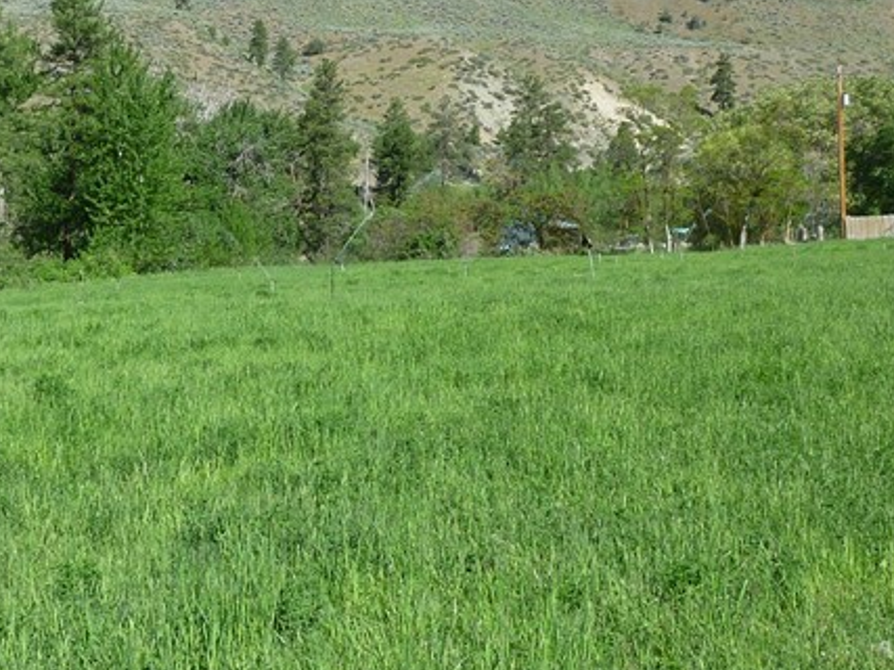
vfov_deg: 24.0
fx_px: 1549
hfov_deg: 32.0
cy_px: 126
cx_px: 310
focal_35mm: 60
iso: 80
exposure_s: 1/500
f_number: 3.3
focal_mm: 4.5
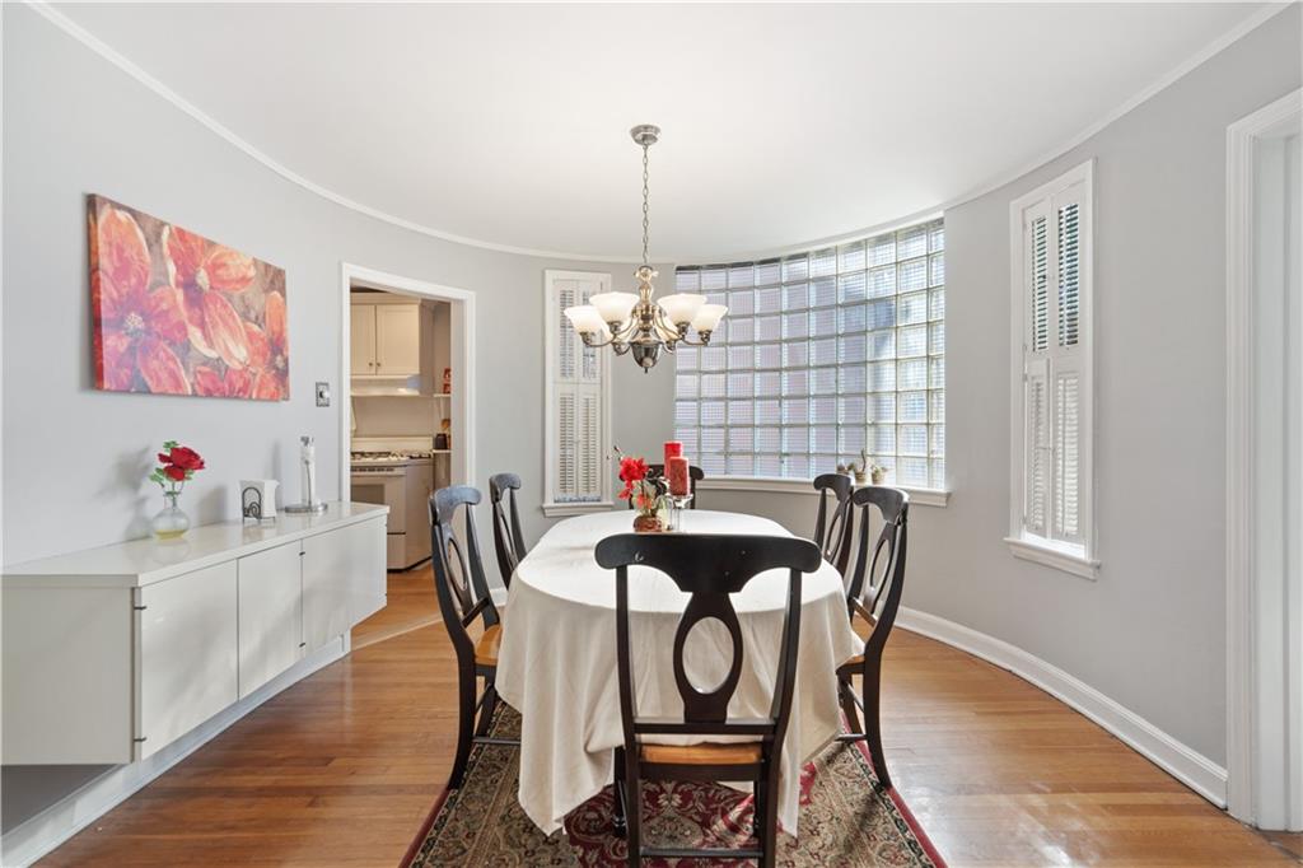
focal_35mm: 16
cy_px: 434
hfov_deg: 96.8
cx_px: 652
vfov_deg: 73.7
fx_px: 579
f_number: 4.5
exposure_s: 1/100
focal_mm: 16
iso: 125
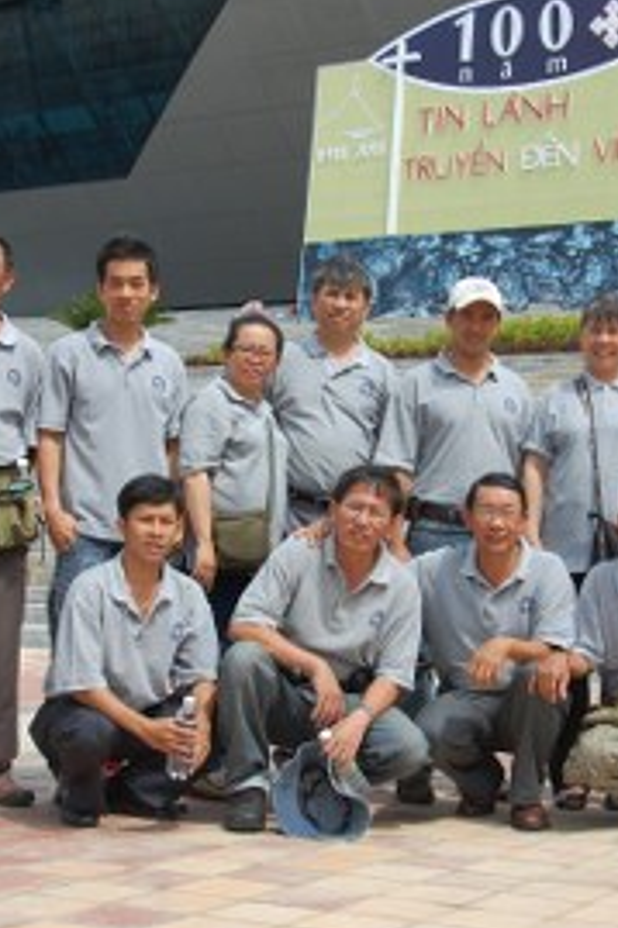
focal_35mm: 70
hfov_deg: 19.4
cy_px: 445
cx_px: 373
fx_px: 1805
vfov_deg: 28.9
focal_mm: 28
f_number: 9
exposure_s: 1/320
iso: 200
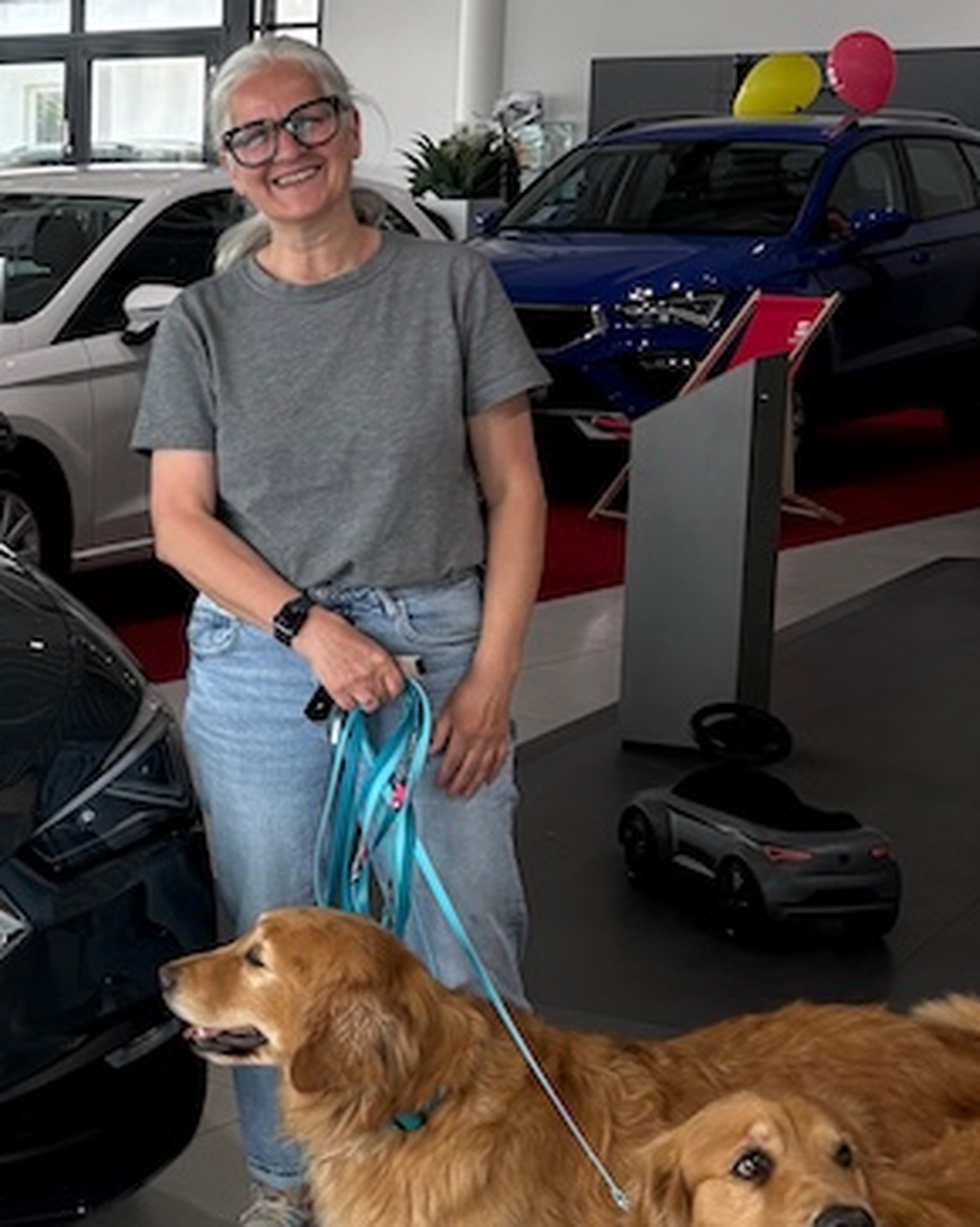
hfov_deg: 24.2
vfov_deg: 33.5
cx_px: -240
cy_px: 737
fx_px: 2032
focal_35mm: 56
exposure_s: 1/200
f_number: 1.6
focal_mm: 5.96
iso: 64
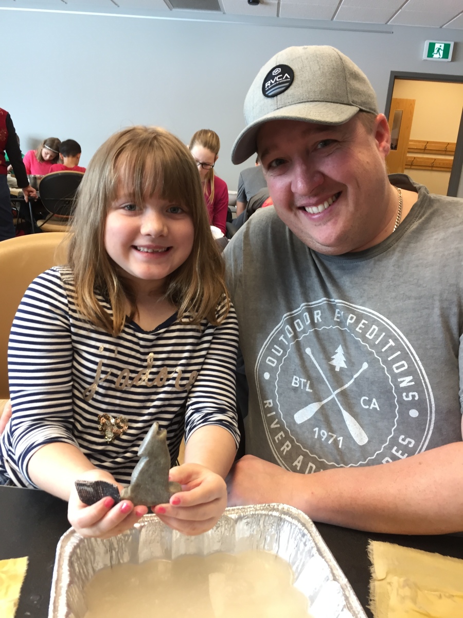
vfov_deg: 61.7
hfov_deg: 48.2
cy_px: 309
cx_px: 232
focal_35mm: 29
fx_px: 517
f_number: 2.2
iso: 64
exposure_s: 1/30
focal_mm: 4.15
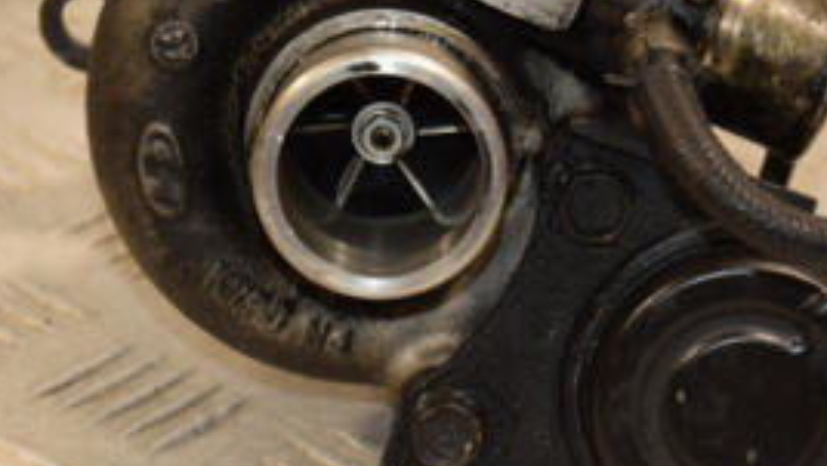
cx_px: 463
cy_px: 136
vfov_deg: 5.2
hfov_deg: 9.3
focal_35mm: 232
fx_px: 5089
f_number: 5.3
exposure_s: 1/160
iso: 800
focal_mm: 66
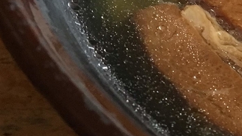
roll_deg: -27.4
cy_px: 66
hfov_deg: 17.8
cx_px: 368
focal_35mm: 107
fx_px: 687
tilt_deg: -34.4
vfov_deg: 11.3
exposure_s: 1/24
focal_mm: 4.15
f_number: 2.2
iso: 200
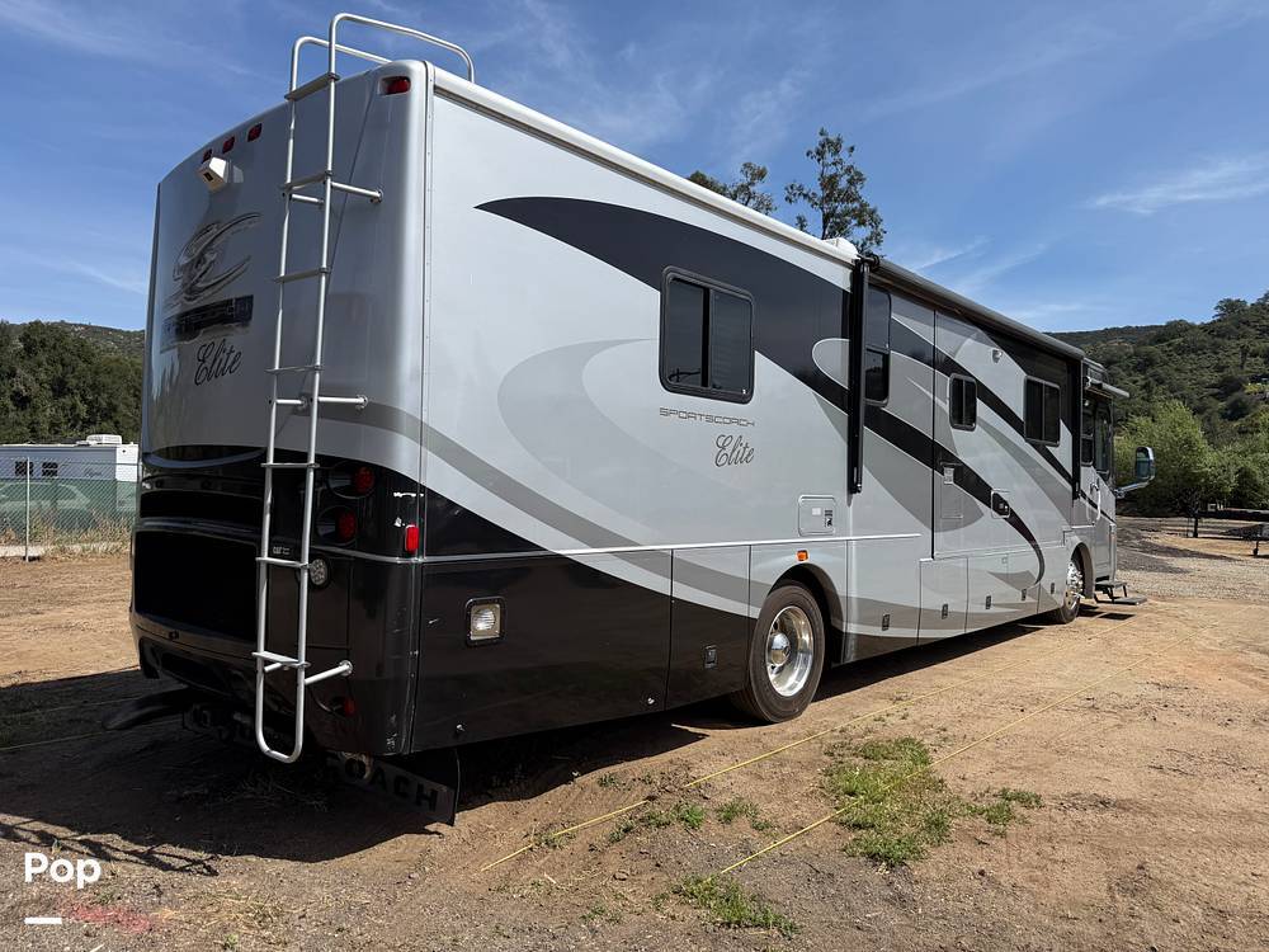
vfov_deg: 56.8
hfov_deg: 71.6
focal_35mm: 24
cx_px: 634
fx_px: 880
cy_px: 476
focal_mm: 6.76
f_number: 1.78
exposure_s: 1/6173
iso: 80
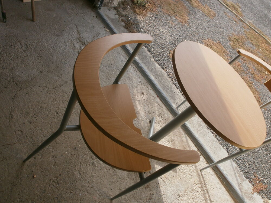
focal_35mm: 27
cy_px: 102
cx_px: 136
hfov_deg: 65.3
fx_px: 211
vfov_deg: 51.4
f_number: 2.9
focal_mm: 4.8
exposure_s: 1/500
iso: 100
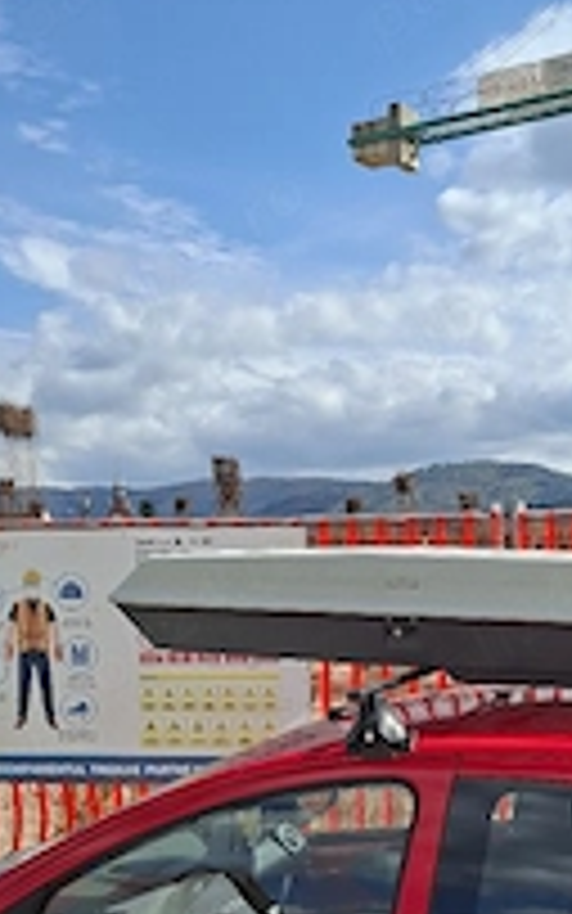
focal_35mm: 48
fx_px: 1196
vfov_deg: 40.6
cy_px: 689
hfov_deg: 25.3
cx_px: 599
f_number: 1.8
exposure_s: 1/2500
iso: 50
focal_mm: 5.54
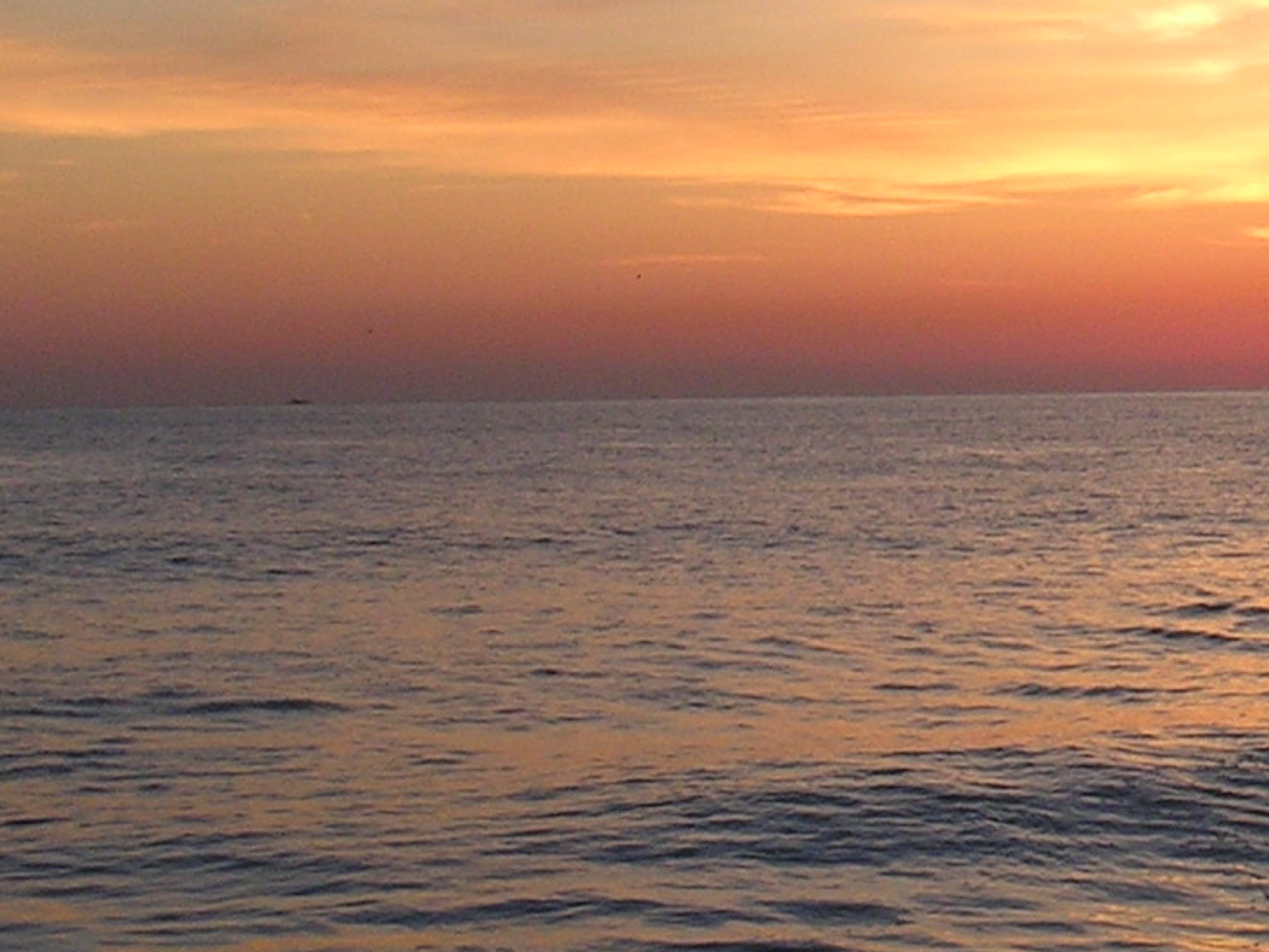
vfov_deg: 14.0
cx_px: 1492
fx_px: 3887
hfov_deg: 17.7
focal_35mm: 106
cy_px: 466
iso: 50
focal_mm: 5.8
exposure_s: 1/234
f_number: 2.8
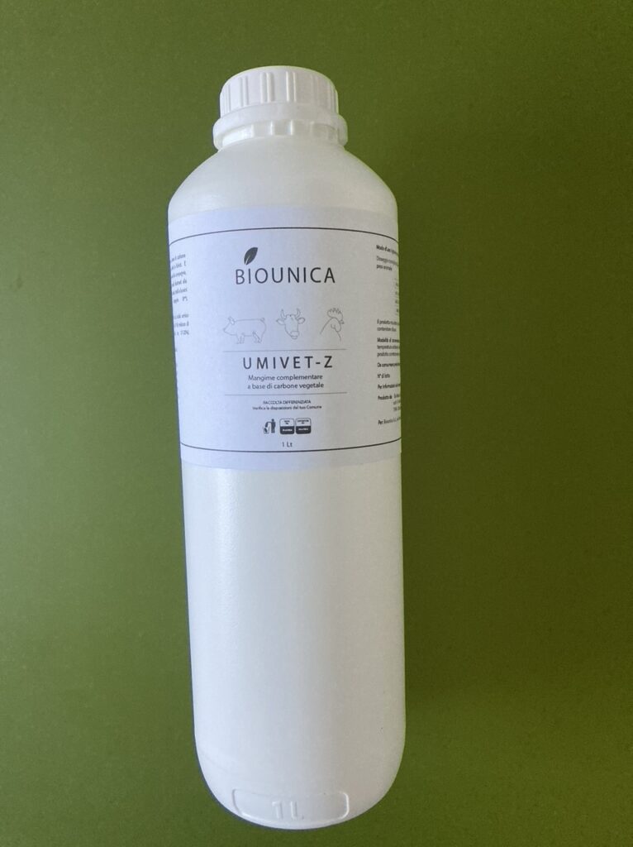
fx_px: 684
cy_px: 424
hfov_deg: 49.7
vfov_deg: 63.5
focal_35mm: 28
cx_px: 316
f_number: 1.8
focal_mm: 3.99
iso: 320
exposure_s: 1/44
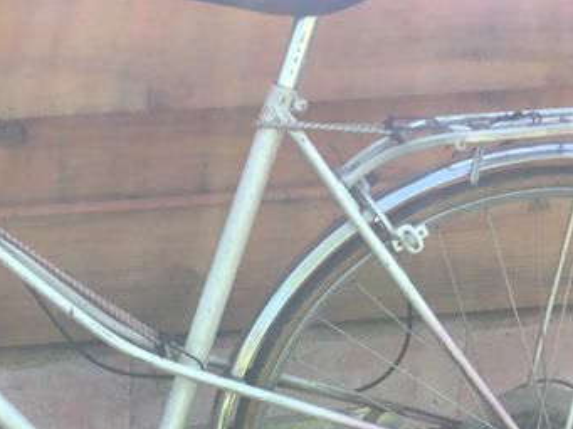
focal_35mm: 91
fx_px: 1505
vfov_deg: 16.1
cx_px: 82
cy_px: 333
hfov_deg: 21.2
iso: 25
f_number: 2.4
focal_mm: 3.3
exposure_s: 1/148
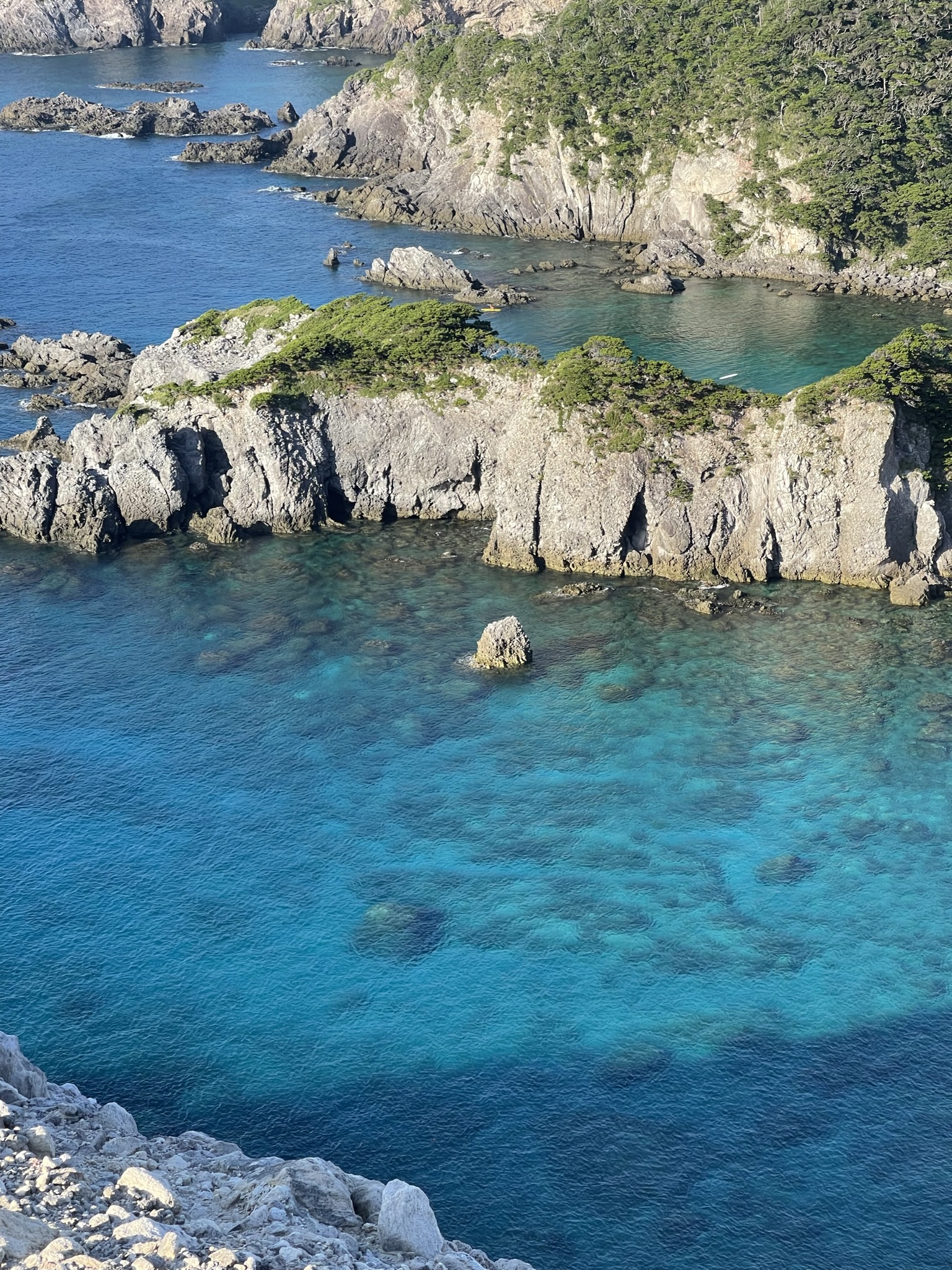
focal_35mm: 64
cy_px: 635
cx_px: 476
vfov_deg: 30.3
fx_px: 2347
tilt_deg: -20.3
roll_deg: +4.3
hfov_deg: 22.9
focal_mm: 7.5
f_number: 2.2
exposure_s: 1/368
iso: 20
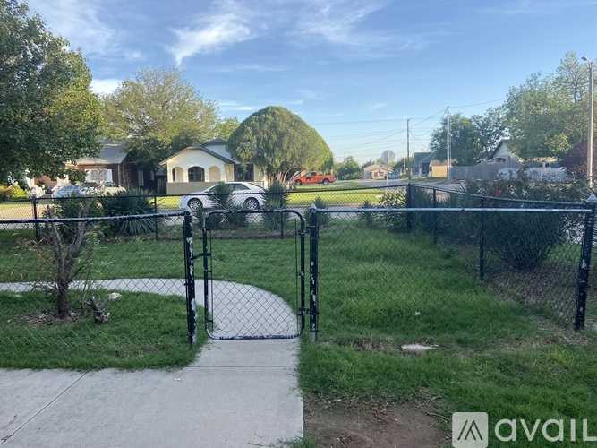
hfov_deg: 67.3
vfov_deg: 53.0
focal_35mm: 26
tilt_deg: -6.0
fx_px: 448
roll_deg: +0.8
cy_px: 224
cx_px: 298
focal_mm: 4.25
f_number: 1.8
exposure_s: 1/728
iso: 32
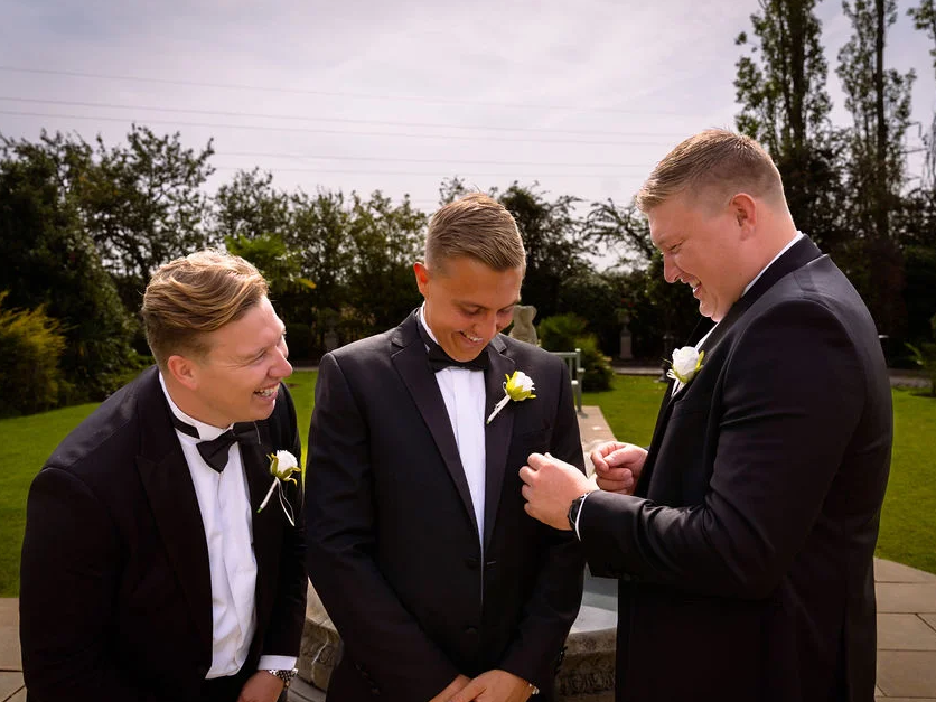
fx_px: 892
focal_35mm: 33
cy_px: 371
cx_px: 496
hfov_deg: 55.3
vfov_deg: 42.9
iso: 100
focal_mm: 28
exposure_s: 1/640
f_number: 5
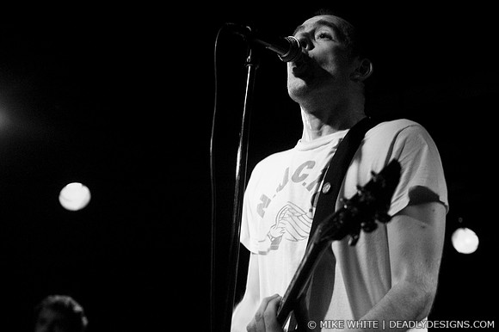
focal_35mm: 66
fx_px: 914
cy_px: 166
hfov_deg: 30.5
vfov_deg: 20.6
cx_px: 250
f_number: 2.8
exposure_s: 1/60
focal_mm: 44
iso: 800
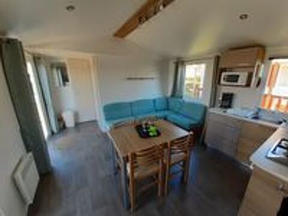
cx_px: 144
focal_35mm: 13
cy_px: 108
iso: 40
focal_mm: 1.13
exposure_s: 1/50
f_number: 2.2
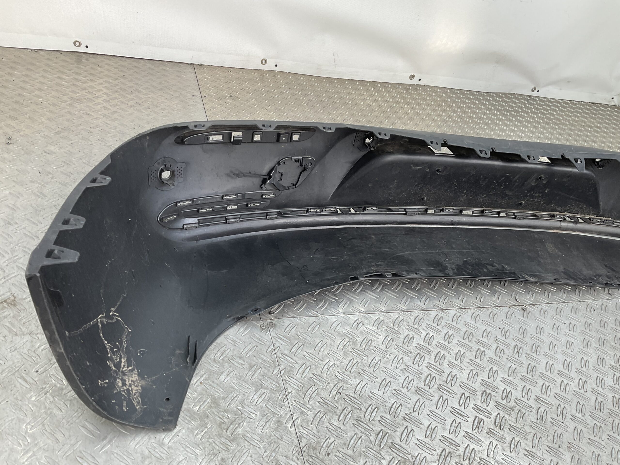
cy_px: 232
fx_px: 519
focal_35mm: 29
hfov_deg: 61.7
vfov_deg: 48.2
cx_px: 310
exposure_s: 1/120
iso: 25
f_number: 1.8
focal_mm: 3
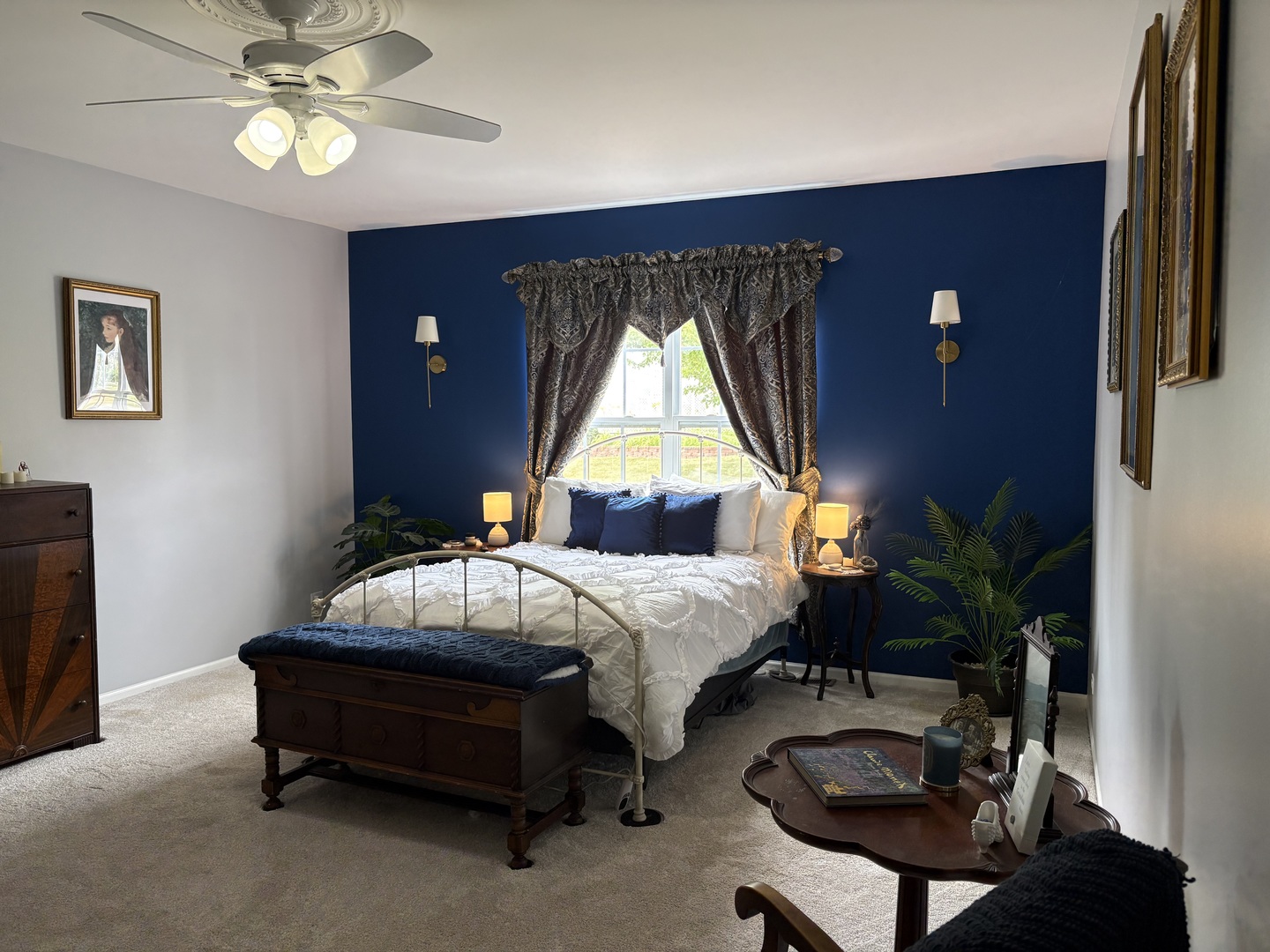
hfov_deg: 67.3
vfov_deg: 53.1
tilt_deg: -3.9
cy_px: 476
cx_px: 635
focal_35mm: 26
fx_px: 954
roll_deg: +0.1
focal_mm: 5.96
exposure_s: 1/60
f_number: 1.6
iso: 125
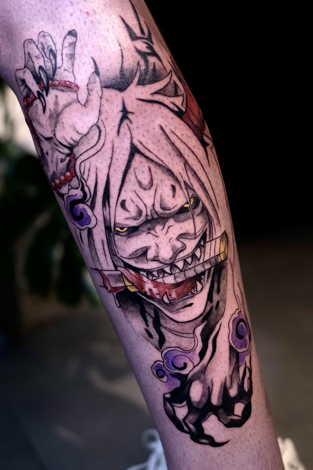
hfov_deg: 25.5
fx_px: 691
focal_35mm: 53
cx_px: 156
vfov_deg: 37.5
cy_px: 235
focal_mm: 35
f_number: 2.8
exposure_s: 1/400
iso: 2000
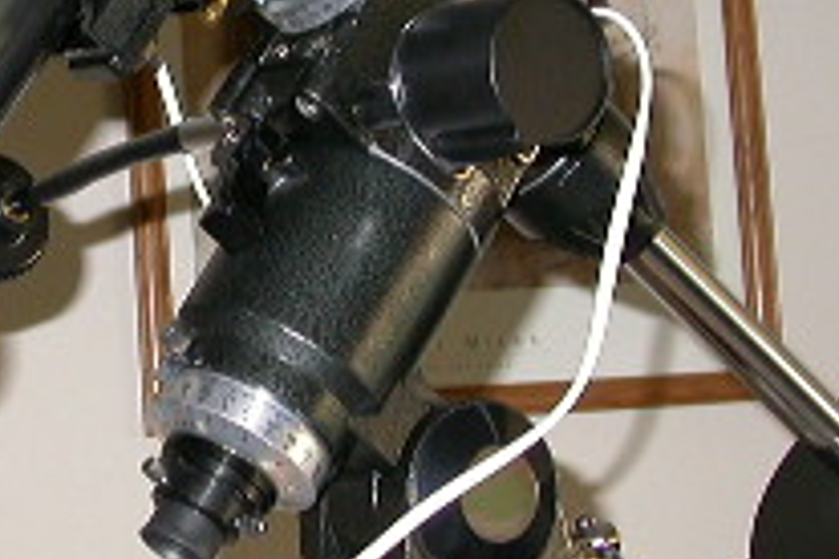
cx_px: 134
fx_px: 2843
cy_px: 130
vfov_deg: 11.2
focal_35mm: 122
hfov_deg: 16.6
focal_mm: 7.85
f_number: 2.6
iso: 100
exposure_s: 1/60
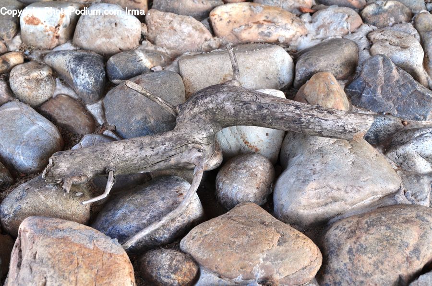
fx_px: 683
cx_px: 216
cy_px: 143
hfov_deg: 35.1
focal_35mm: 57
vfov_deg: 23.7
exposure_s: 1/60
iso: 320
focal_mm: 38
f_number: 8
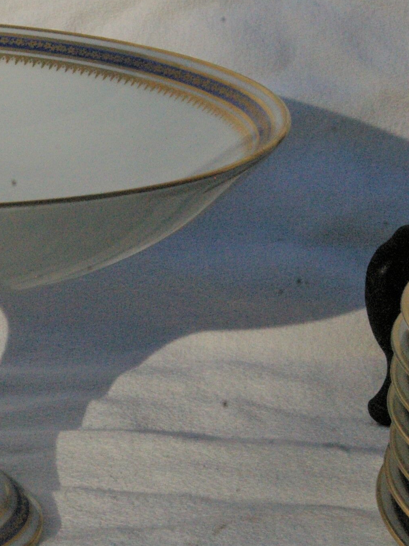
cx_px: -150
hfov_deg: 16.6
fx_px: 1308
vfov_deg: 23.5
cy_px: 338
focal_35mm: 83
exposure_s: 1/1000
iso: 1600
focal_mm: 26
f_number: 16
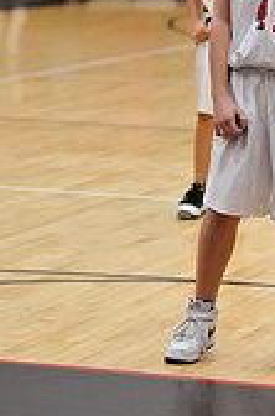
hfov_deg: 6.0
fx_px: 2629
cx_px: 251
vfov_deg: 9.0
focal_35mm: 228
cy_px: 10
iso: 1100
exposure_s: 1/500
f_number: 2
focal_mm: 85
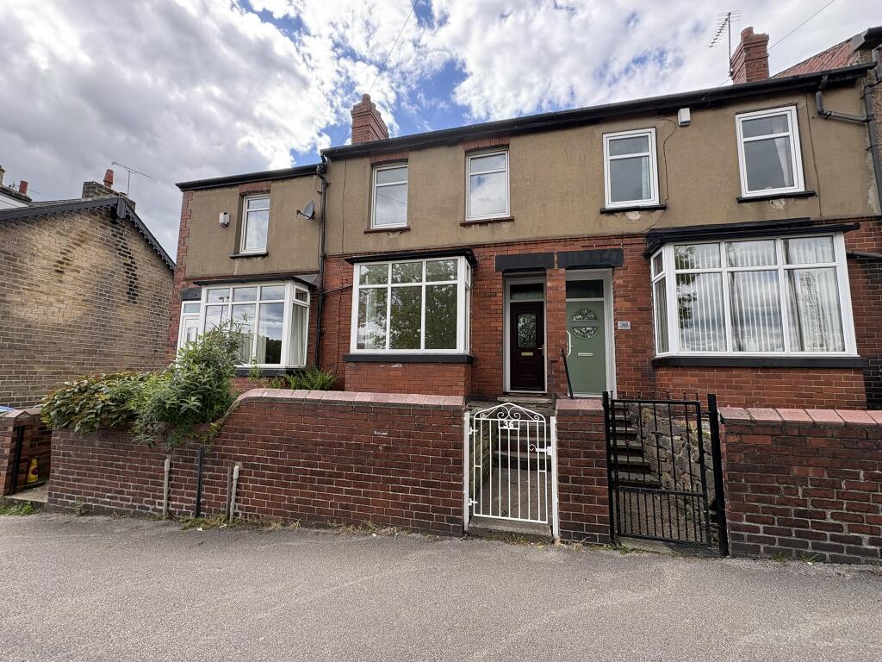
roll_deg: +0.4
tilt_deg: +8.7
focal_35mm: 14
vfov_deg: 85.7
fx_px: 357
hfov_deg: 102.1
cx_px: 441
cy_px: 331
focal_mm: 2.22
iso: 40
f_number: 2.2
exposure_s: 1/290
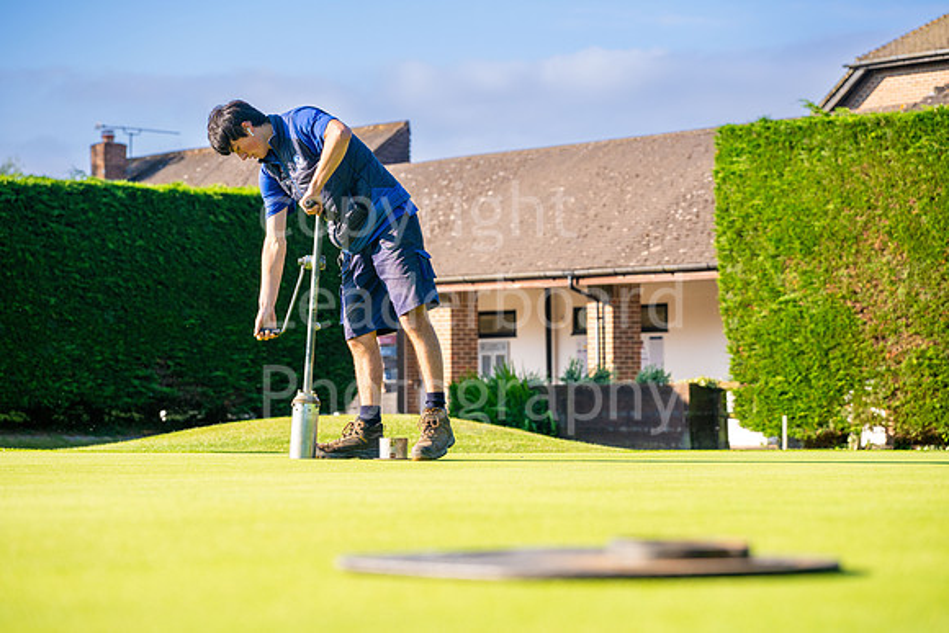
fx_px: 2768
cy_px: 316
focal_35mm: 105
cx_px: 474
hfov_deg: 19.5
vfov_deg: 13.0
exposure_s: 1/1250
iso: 400
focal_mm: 105
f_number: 5
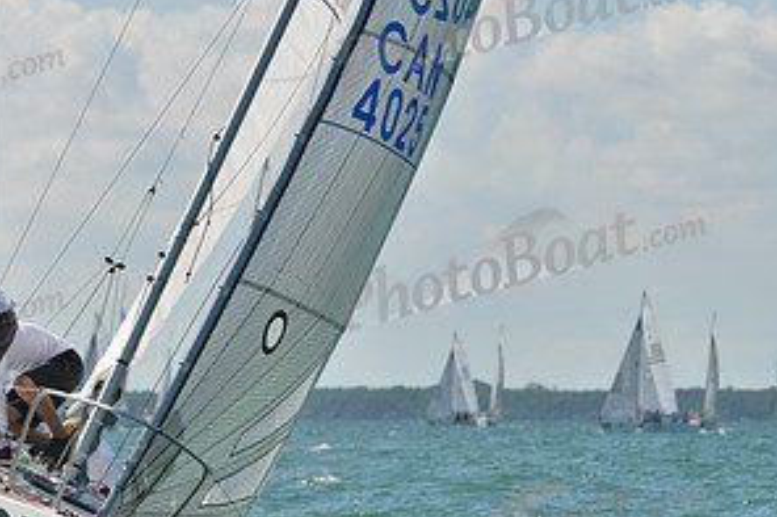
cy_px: 437
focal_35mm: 392
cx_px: 202
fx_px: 8456
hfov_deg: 5.3
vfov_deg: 3.5
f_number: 7.1
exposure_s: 1/1000
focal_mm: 200
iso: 200
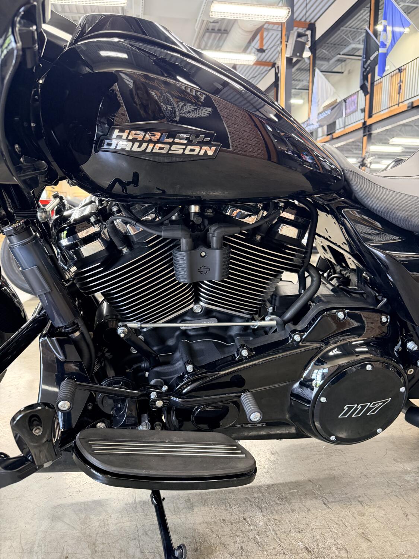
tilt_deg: -10.1
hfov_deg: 56.8
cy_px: 280
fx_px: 387
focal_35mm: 24
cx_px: 210
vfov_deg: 71.6
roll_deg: -0.3
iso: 640
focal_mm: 6.76
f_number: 1.78
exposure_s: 1/40
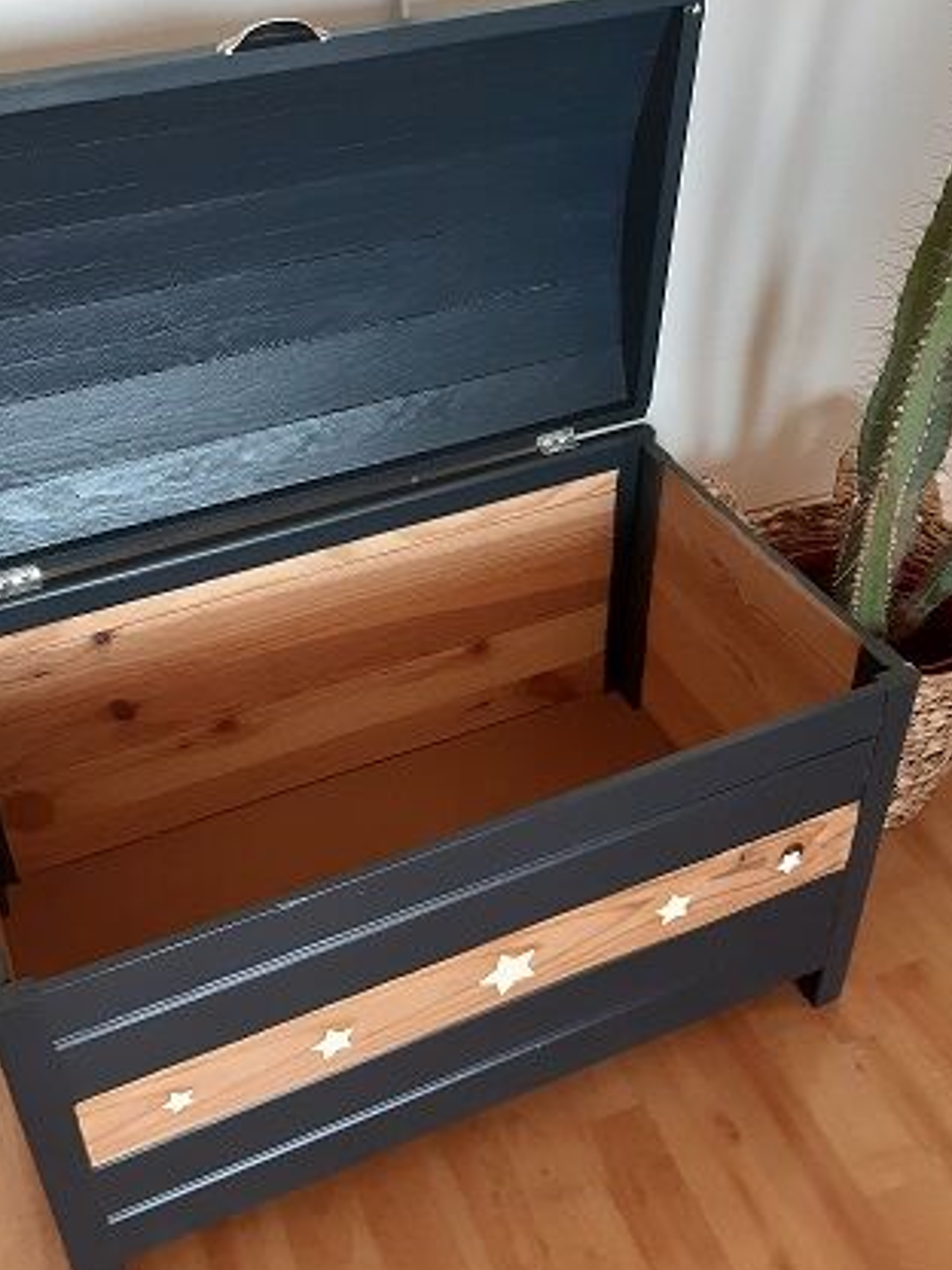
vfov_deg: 51.2
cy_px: 556
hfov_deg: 39.6
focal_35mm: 36
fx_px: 1320
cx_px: 412
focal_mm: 3.92
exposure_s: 1/50
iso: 125
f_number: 1.7
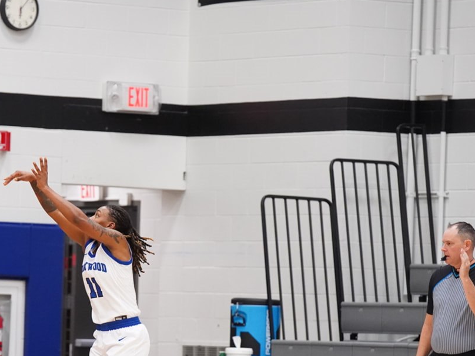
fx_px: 4391
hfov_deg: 6.2
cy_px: 288
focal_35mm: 320
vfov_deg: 4.6
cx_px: 134
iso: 6400
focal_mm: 168
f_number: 3.5
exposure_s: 1/640
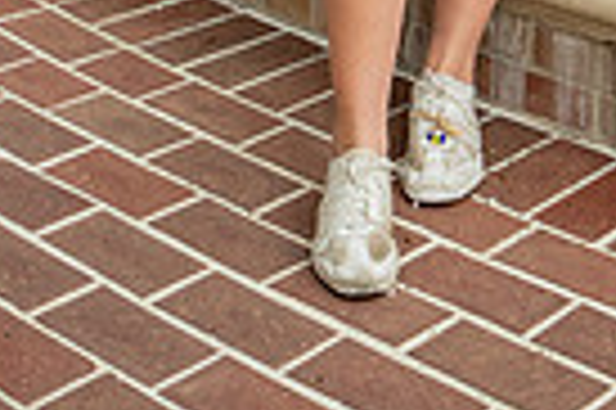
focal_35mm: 115
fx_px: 1965
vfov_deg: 10.3
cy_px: -586
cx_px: 465
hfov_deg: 17.7
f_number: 5
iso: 400
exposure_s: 1/320
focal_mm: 35
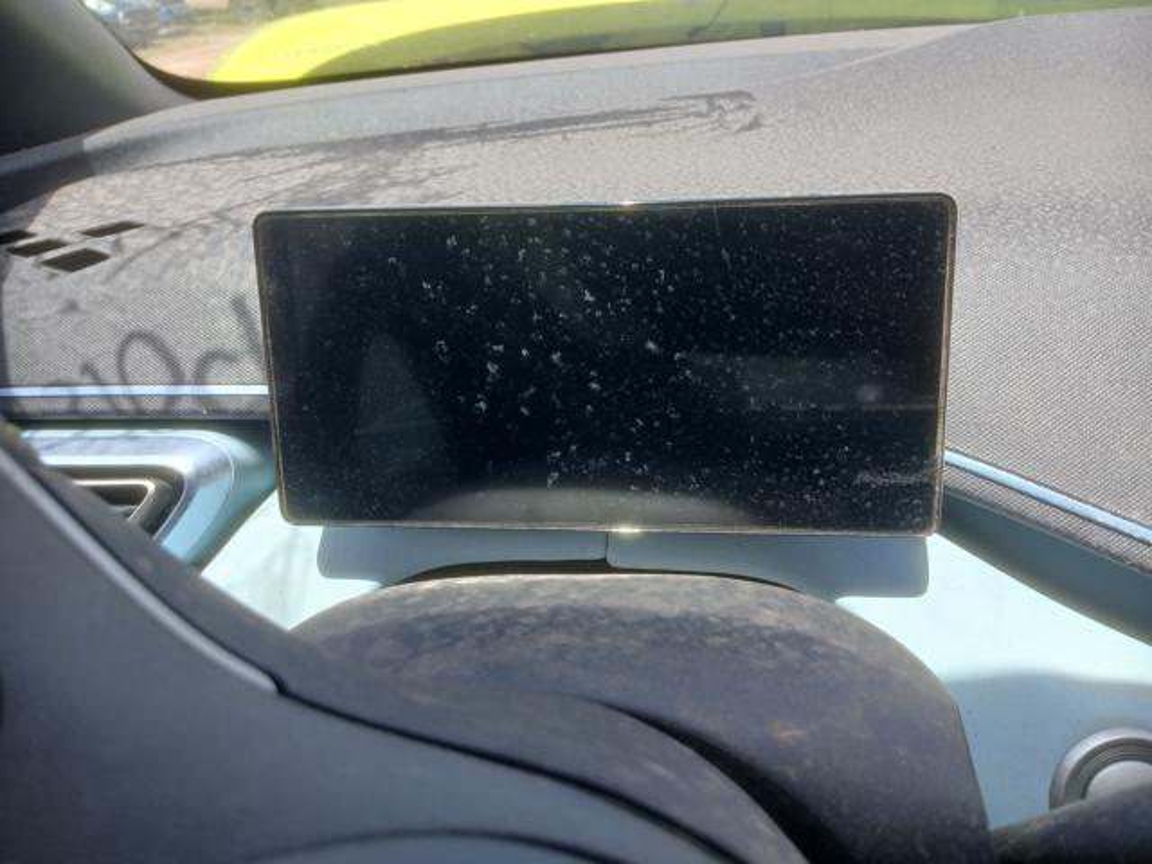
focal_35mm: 26
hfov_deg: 67.3
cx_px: 576
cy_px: 432
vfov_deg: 53.1
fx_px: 865
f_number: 1.8
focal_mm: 3.98
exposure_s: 1/154
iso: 20
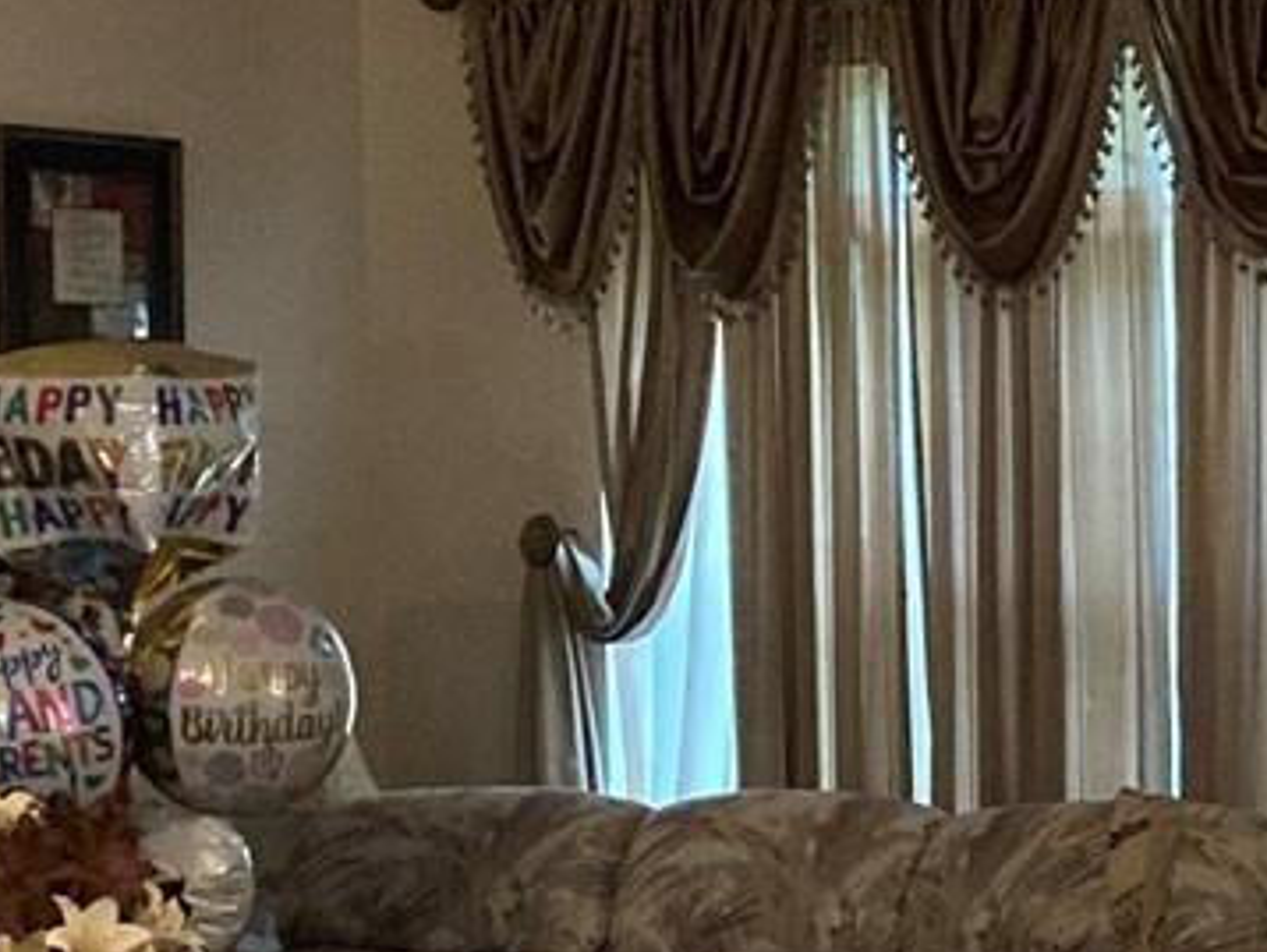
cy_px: 860
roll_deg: +0.1
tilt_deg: -3.9
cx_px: 1709
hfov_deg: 15.0
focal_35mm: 125
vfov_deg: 11.8
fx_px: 4578
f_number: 1.8
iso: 400
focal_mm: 3.99
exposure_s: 1/30
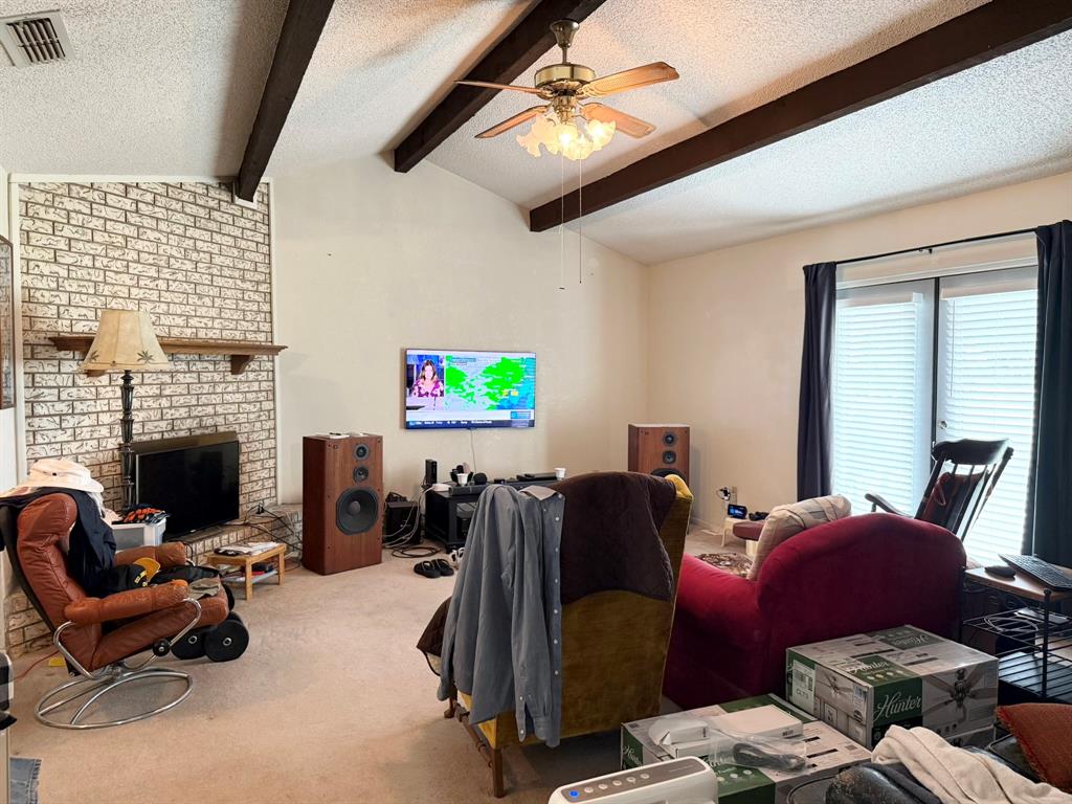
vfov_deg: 56.8
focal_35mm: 24
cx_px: 536
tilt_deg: -1.6
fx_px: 743
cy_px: 402
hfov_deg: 71.6
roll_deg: -0.1
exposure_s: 1/60
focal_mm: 6.76
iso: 250
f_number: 1.78
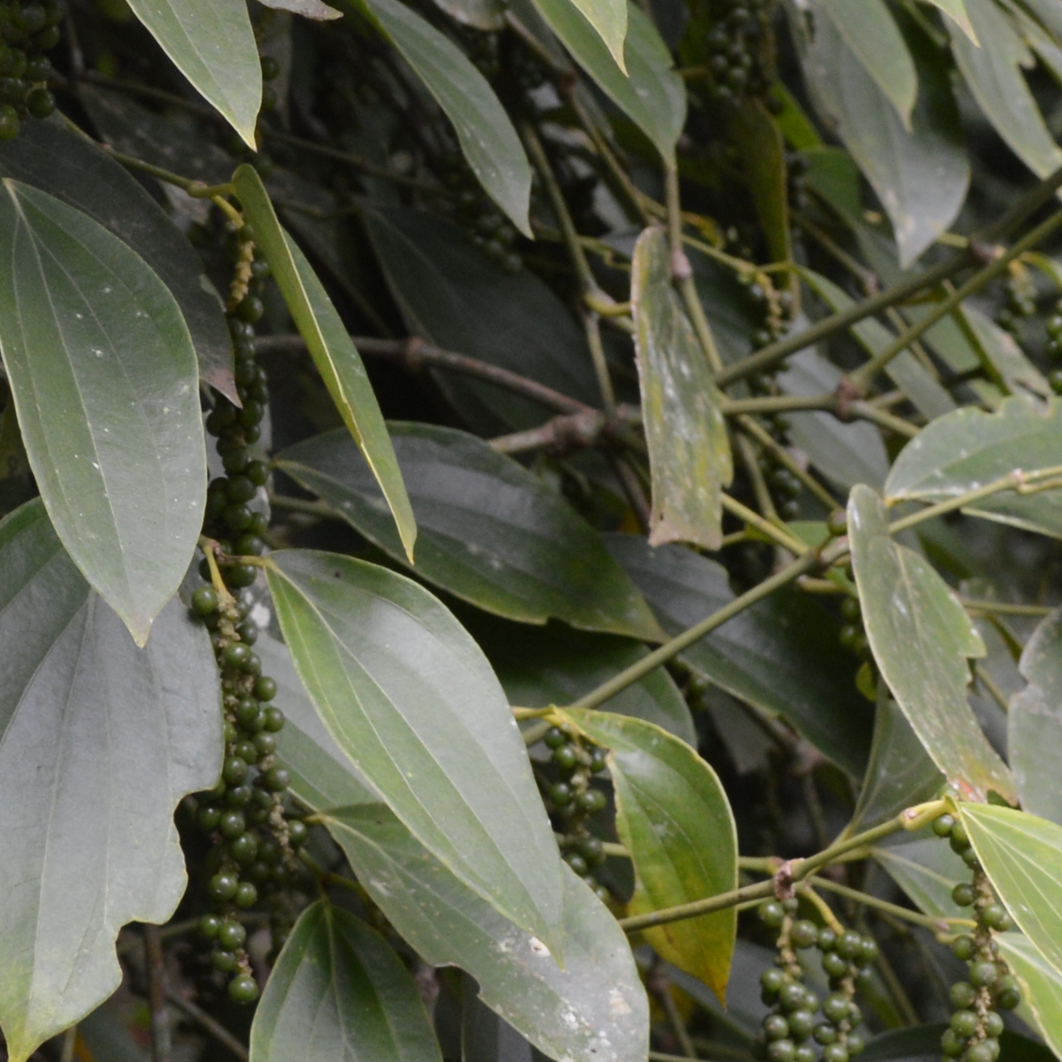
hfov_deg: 13.6
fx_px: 4443
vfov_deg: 13.6
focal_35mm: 128
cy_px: 295
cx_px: 449
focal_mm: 22
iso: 360
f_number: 5.6
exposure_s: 1/125
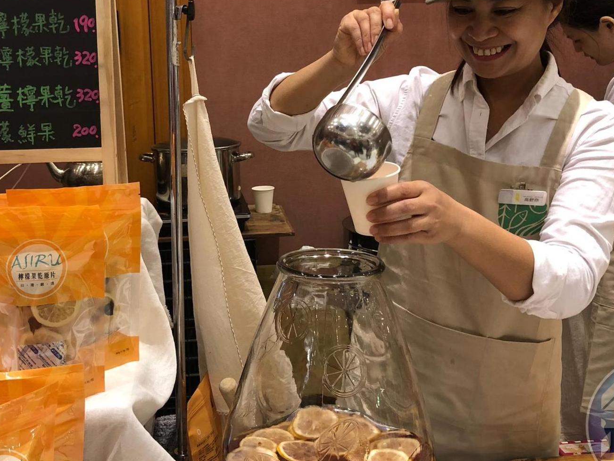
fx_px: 763
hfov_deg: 43.8
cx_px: 279
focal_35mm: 43
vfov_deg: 33.4
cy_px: 166
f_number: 1.8
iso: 50
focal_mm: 3.99
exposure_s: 1/15
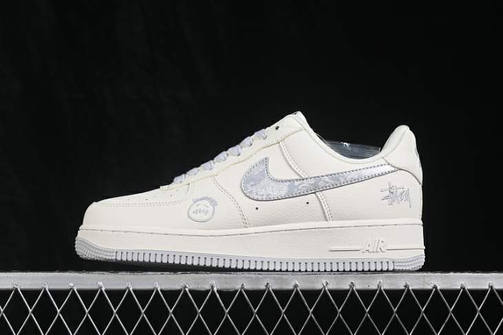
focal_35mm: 75
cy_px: 168
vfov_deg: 18.2
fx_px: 1047
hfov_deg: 27.0
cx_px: 252
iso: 160
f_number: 8
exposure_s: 1/80
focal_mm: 50
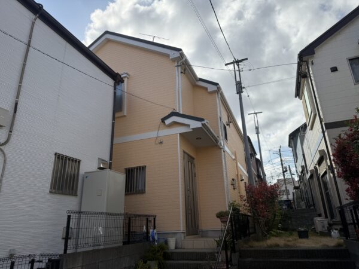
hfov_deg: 71.6
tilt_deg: +19.8
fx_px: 249
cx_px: 180
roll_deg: +1.5
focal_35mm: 24
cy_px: 134
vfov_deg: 56.8
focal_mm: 6.76
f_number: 1.78
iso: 80
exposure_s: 1/6173
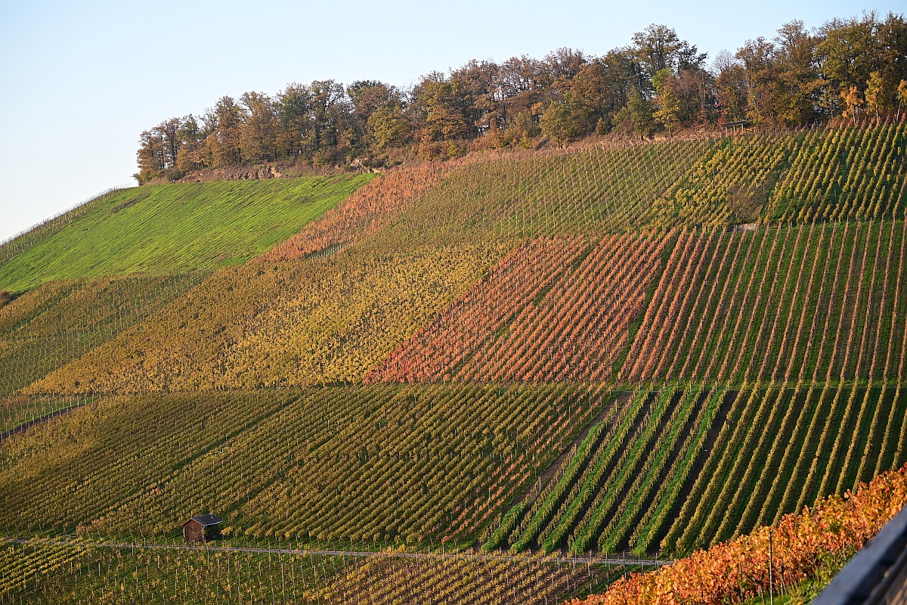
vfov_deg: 20.3
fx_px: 1688
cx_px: 454
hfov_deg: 30.1
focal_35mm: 67
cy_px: 302
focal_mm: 67
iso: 100
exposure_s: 1/320
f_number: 2.5
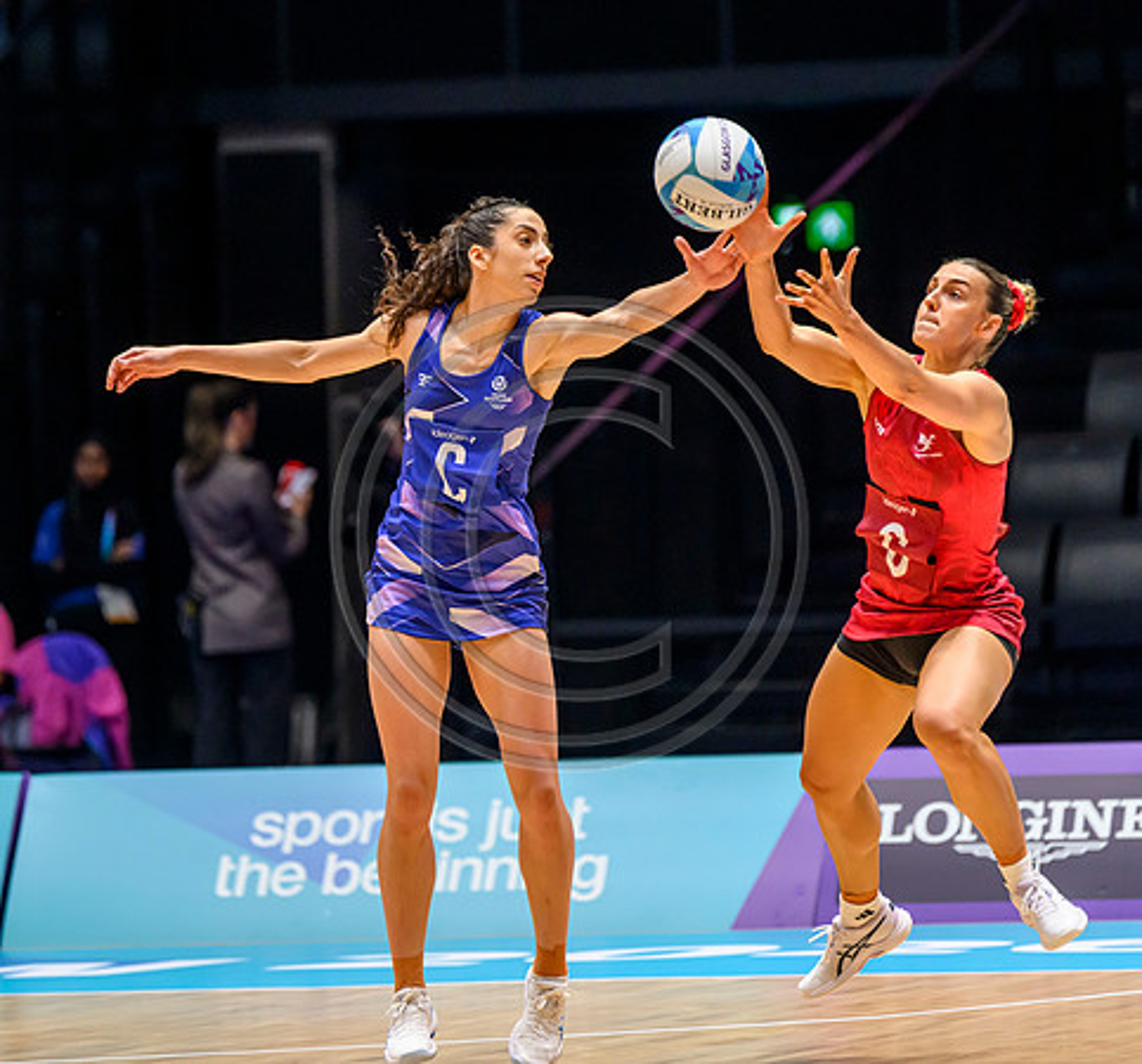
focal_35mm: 344
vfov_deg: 4.9
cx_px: 500
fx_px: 12416
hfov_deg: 5.3
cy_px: 532
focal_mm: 280
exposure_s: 1/1250
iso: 4000
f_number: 4
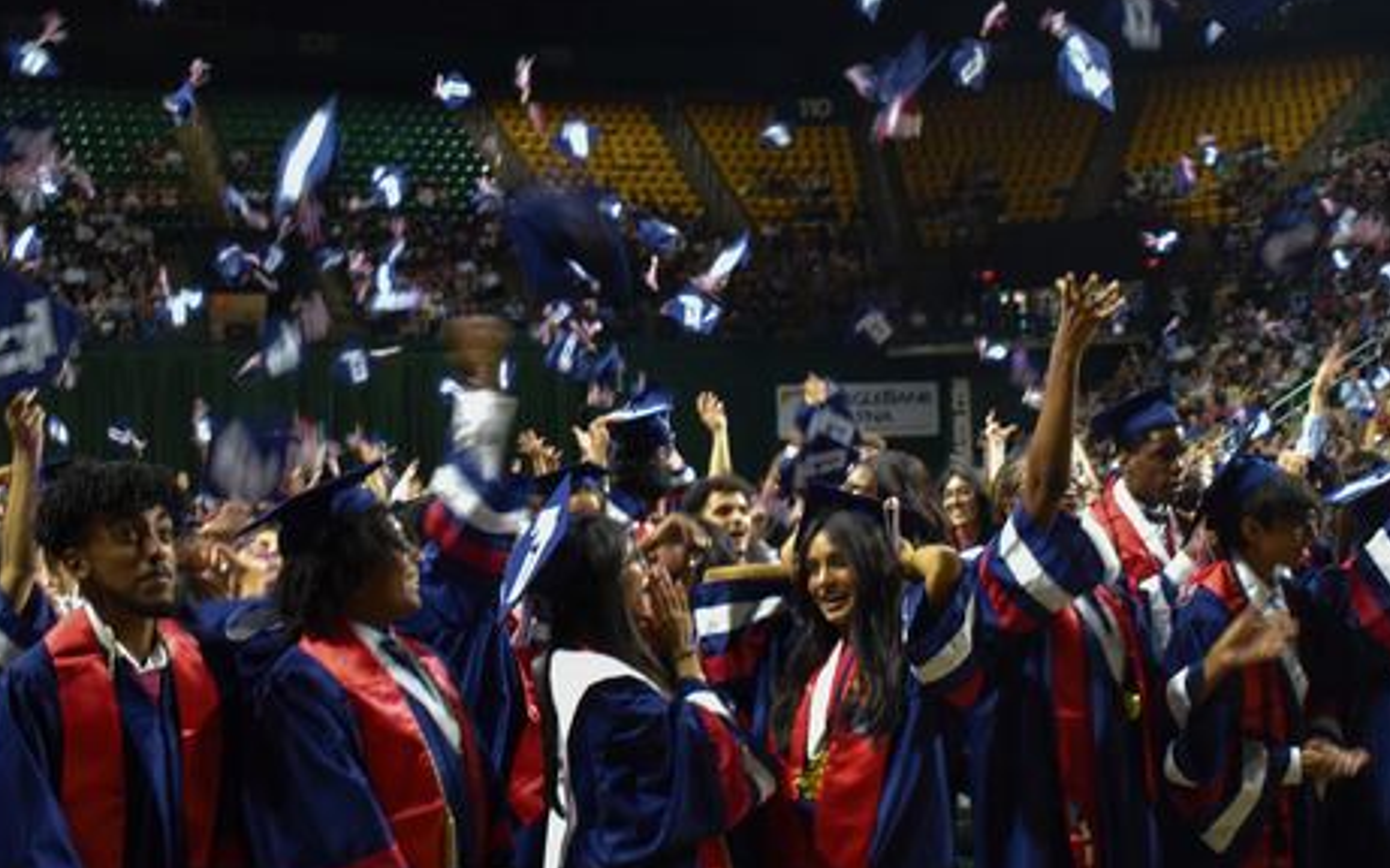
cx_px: 709
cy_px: 448
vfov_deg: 24.9
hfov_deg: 38.9
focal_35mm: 52
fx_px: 1970
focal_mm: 28
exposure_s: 1/60
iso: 1000
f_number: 4.2
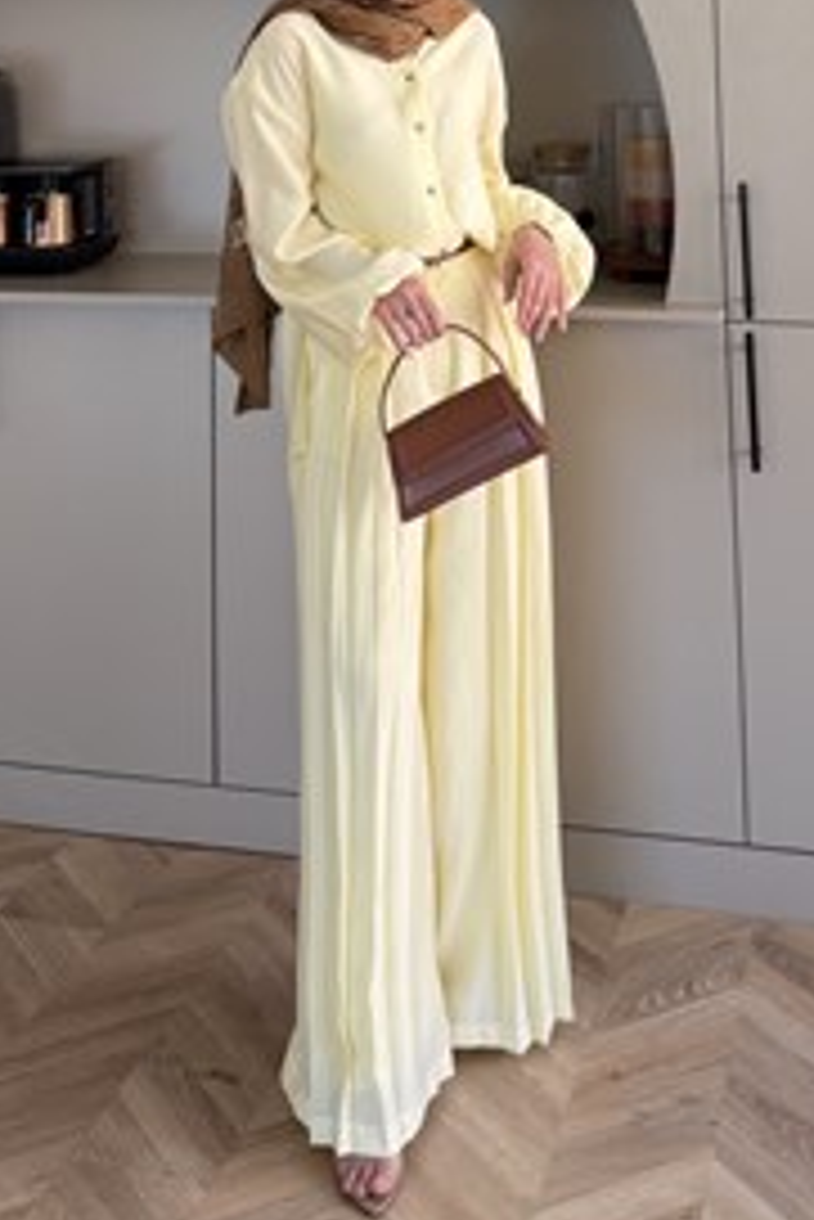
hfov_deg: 35.1
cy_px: 326
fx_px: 1287
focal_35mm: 38
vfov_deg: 49.0
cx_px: 405
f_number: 1.78
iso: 100
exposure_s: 1/121
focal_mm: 6.76
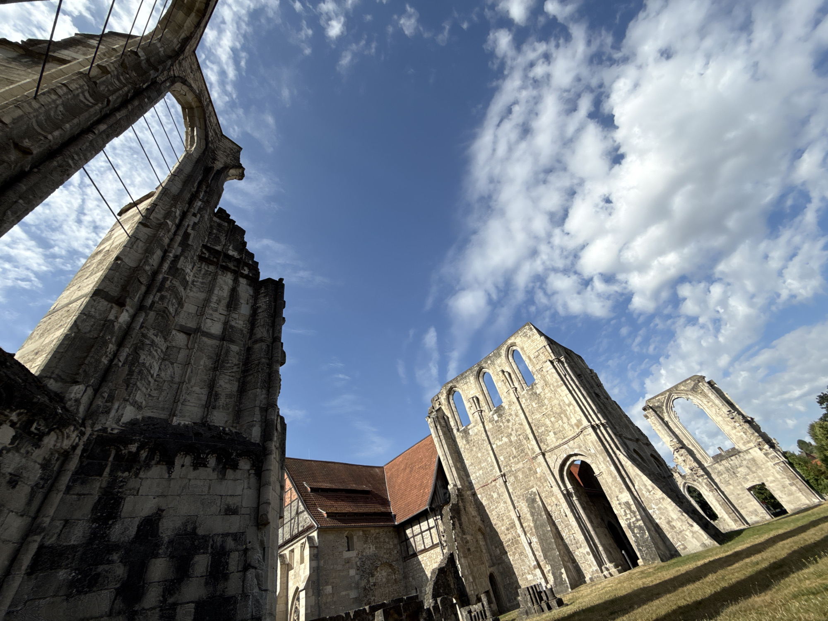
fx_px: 335
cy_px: 310
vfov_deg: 85.7
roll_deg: +19.1
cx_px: 414
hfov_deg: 102.1
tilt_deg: +42.2
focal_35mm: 14
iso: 50
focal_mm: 2.22
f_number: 2.2
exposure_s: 1/2320
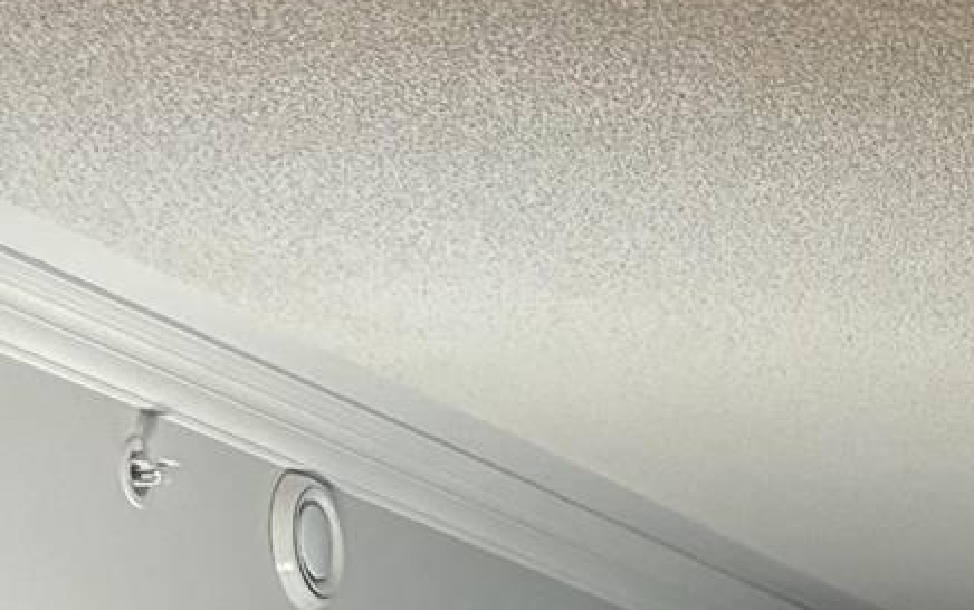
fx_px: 5152
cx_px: 2645
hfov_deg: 9.2
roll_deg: -0.1
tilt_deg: -2.6
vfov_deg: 6.3
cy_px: 1653
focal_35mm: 194
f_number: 1.6
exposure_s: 1/60
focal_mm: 5.96
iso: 160
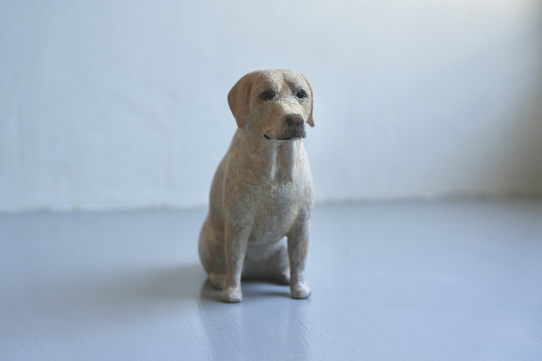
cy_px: 180
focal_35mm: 46
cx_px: 271
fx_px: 693
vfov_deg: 29.2
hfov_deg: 42.7
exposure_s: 1/25
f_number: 8
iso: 1250
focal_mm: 46
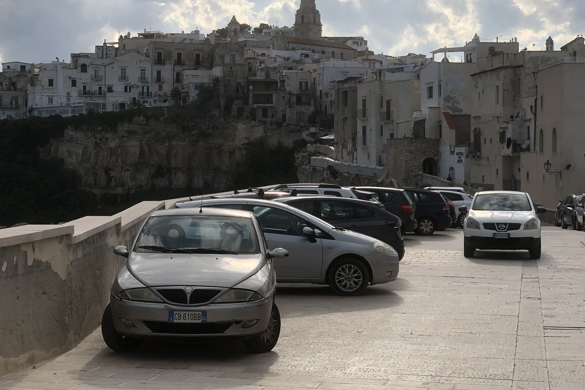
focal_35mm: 67
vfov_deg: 20.3
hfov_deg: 30.1
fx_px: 1089
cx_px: 289
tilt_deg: +0.4
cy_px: 149
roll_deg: +0.9
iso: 16
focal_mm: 6
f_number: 2.4
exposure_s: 1/2288
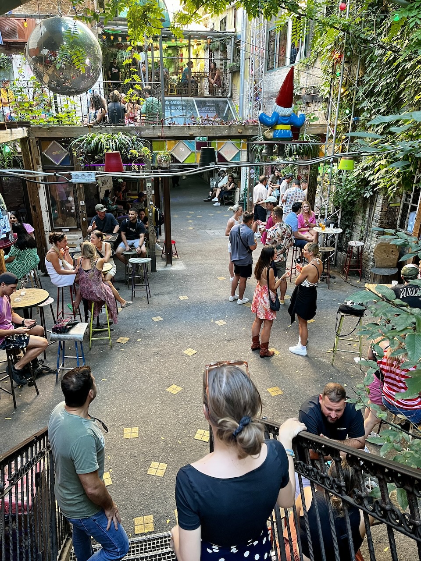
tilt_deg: -18.9
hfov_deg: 53.1
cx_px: 210
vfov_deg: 67.3
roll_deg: -0.5
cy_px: 280
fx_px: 422
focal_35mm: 26
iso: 125
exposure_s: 1/50
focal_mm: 5.1
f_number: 1.6
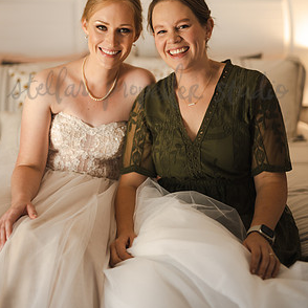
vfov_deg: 26.2
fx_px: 654
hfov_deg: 26.5
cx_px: 152
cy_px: 87
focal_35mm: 65
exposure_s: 1/160
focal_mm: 50
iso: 500
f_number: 1.8
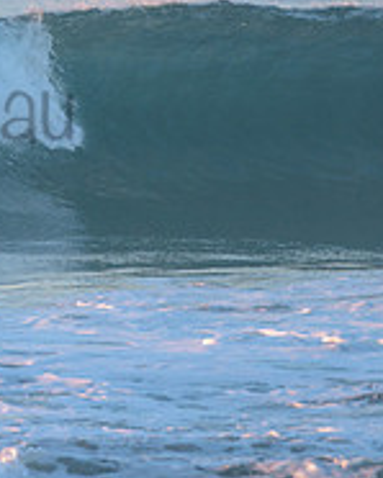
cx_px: -198
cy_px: 81
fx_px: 11623
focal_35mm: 821
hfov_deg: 1.9
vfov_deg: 2.4
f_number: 5.6
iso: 400
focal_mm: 280
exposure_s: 1/400
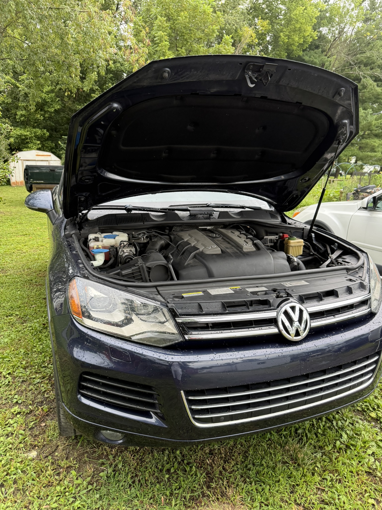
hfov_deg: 56.8
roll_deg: -1.4
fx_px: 353
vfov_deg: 71.6
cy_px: 255
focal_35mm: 24
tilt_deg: -13.0
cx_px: 191
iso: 160
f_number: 1.78
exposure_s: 1/121
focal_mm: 6.76
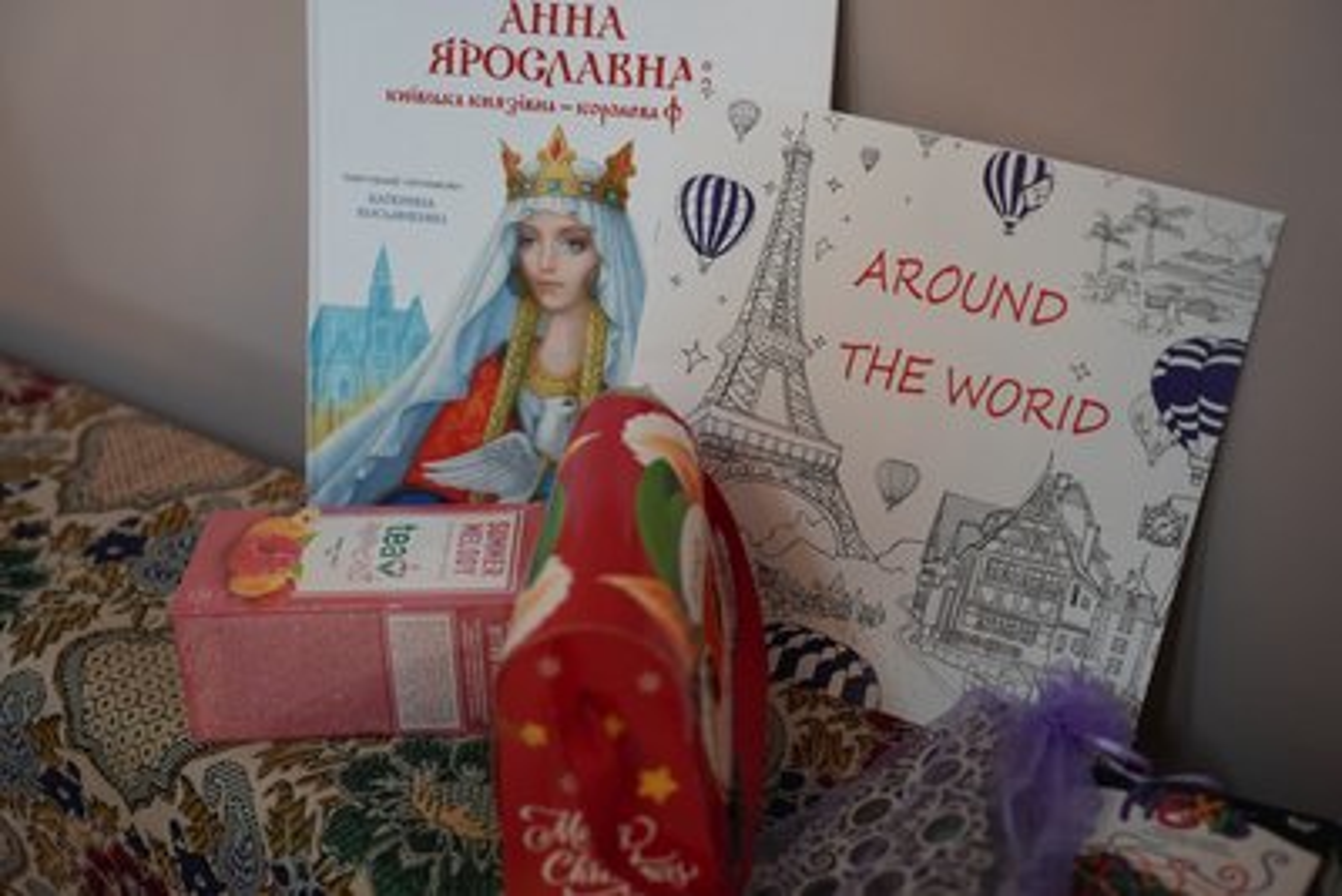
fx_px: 1678
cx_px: 671
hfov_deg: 43.6
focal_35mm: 45
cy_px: 448
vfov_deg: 29.9
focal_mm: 45
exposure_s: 1/160
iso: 2500
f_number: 2.8
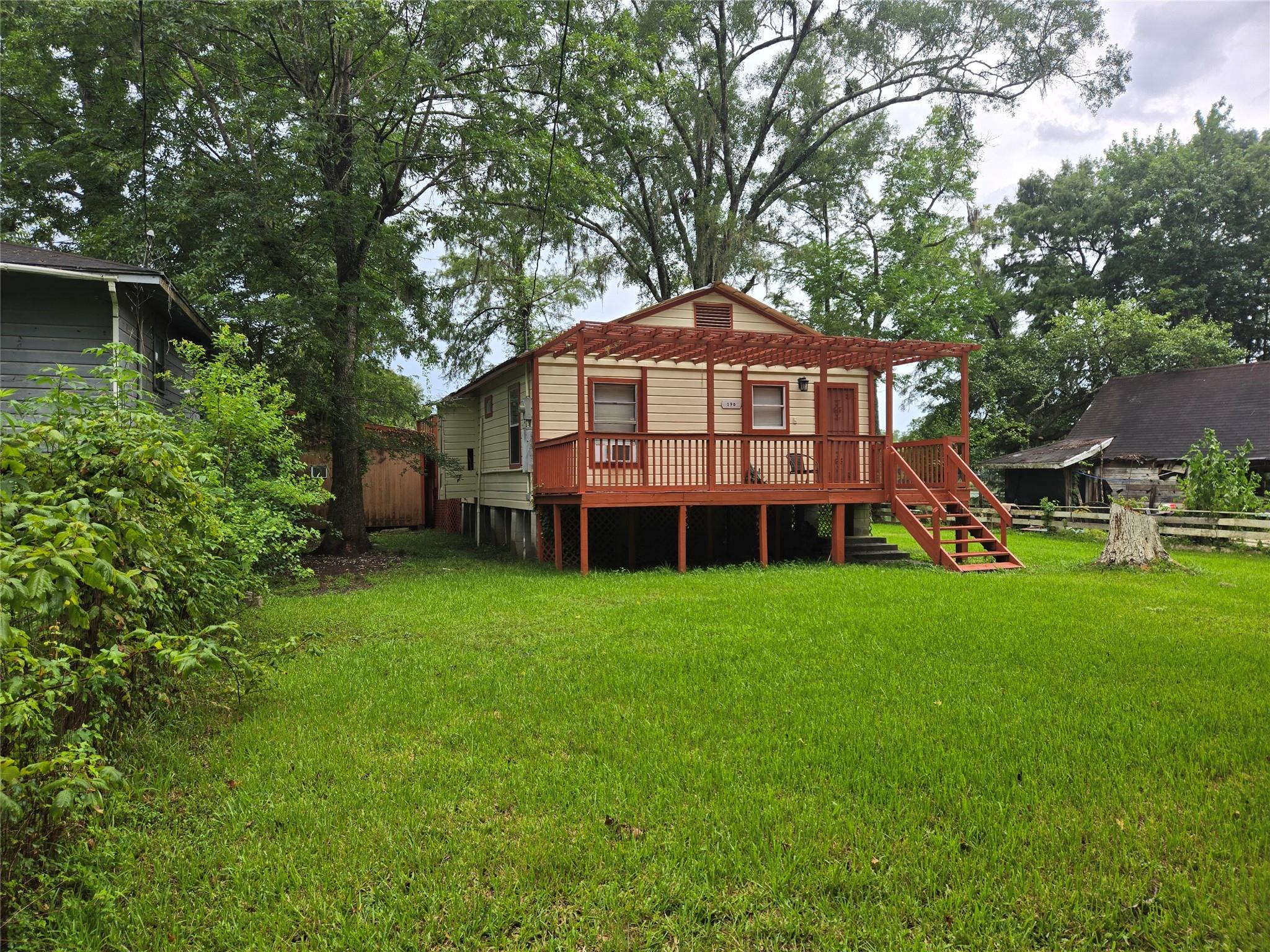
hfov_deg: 73.9
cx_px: 635
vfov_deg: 58.9
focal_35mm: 23
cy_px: 476
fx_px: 844
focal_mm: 5.4
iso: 25
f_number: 1.8
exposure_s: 1/315
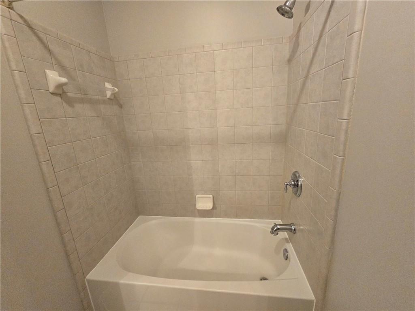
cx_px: 208
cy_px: 156
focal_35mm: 13
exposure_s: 1/60
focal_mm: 2.2
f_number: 2.2
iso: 640
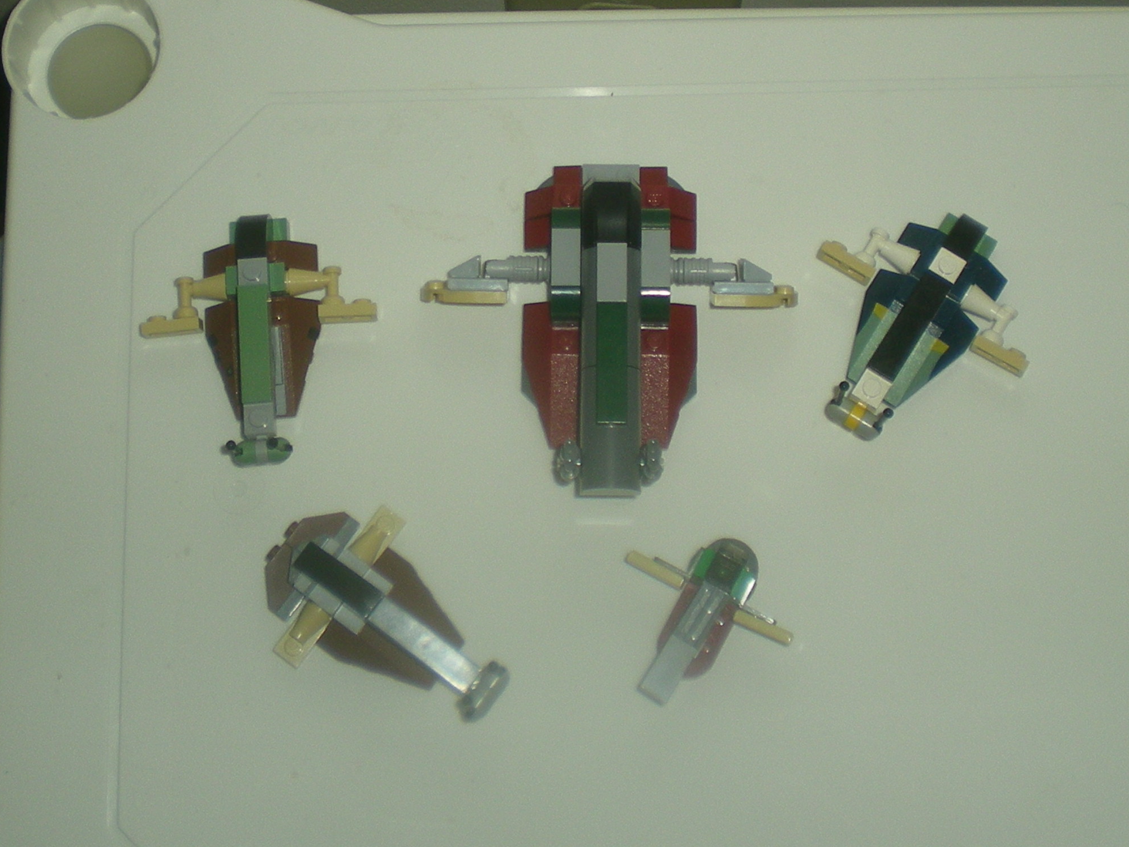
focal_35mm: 39
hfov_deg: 47.9
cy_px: 415
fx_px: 1272
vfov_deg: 36.8
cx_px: 563
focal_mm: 6.3
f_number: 3.1
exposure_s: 1/60
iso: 50
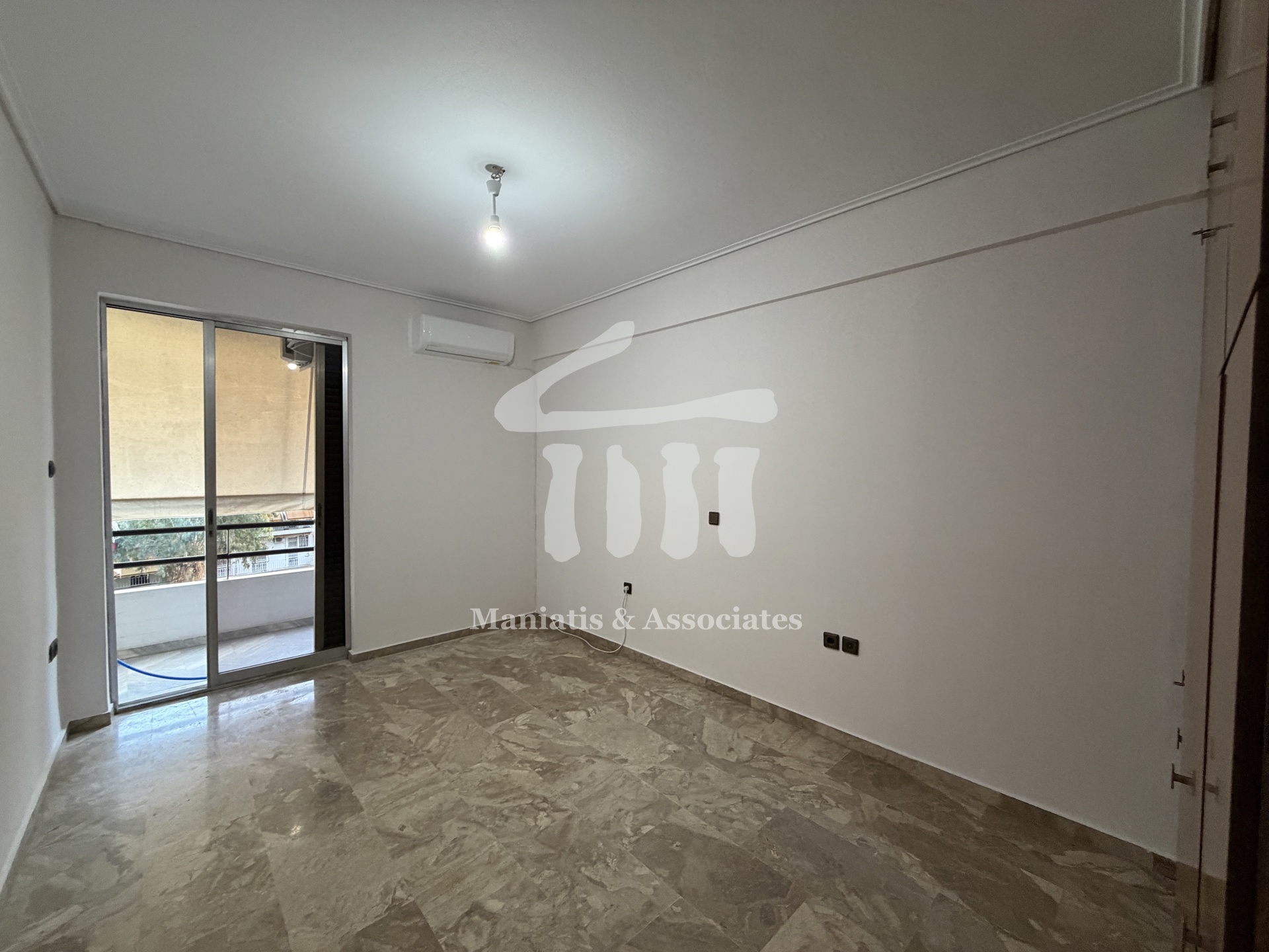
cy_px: 476
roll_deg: -1.0
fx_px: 513
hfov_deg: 102.1
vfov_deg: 85.7
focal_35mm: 14
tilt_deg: -1.1
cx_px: 634
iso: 320
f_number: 2.2
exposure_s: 1/50
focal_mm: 2.22
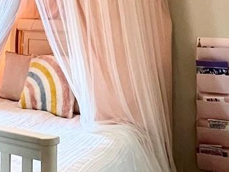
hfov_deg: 30.1
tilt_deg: -1.2
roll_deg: -0.3
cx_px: 17
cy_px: 9
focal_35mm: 61
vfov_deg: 23.2
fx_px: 404
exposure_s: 1/60
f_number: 1.8
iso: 640
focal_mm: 1.57
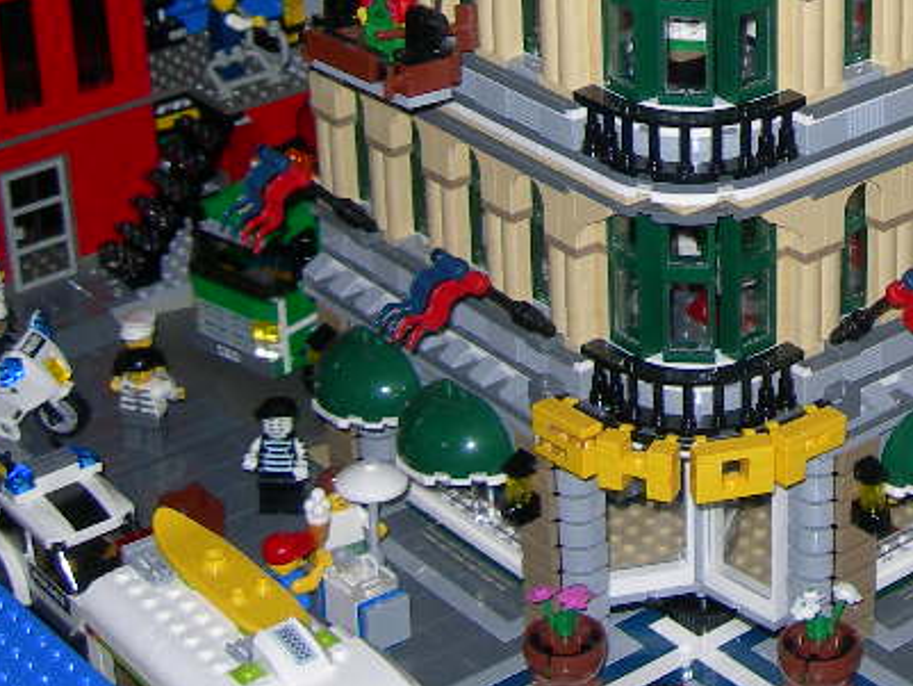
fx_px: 2559
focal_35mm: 97
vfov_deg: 15.0
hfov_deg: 19.4
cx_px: 988
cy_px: 16
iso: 50
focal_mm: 7.8
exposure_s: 1/60.1
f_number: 2.8
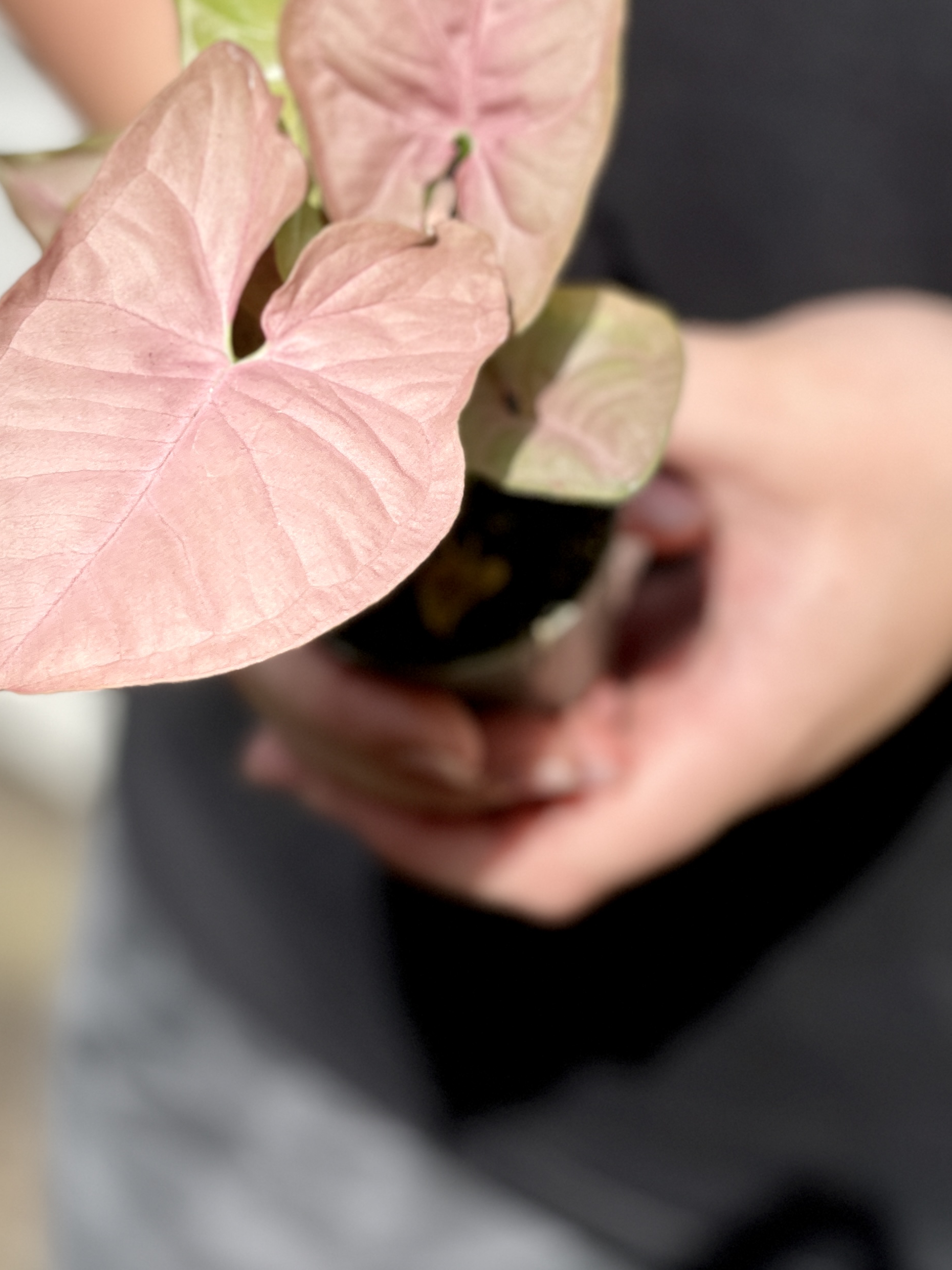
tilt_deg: -34.9
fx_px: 3813
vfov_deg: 18.8
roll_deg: +0.9
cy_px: 401
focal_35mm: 104
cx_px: 342
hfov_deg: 14.2
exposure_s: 1/1340
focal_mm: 7.5
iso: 32
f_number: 2.2
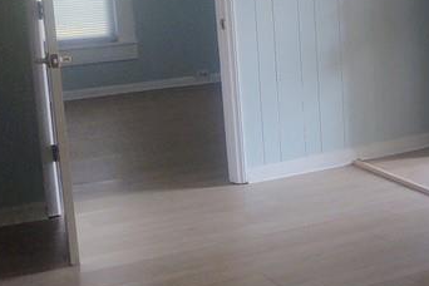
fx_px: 1001
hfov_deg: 21.5
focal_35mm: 84
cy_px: 61
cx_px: 585
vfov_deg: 16.2
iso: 101
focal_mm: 4.75
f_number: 1.7
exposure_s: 1/100
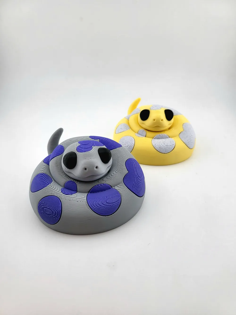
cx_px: 118
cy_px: 158
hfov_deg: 56.8
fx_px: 218
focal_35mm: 24
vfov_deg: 71.6
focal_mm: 5
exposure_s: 1/909
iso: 40
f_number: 1.8
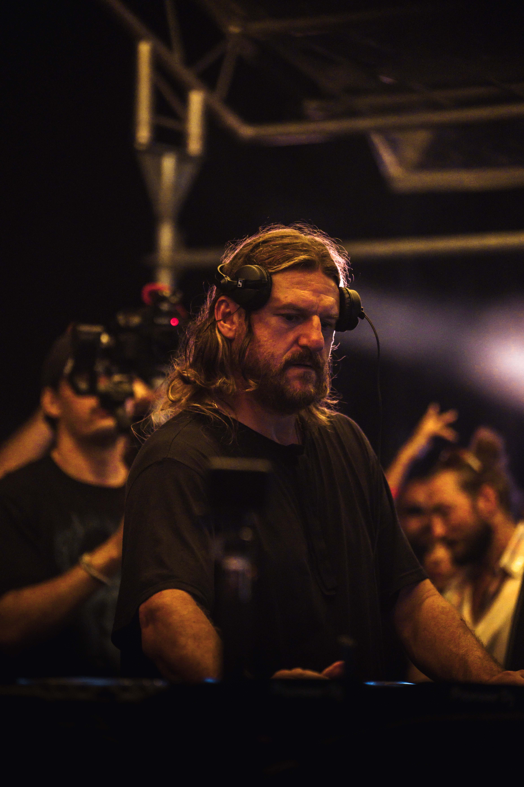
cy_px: 394
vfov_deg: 13.7
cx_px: 262
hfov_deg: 9.1
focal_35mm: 150
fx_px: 3275
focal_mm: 150
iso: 12800
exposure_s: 1/400
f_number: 2.8
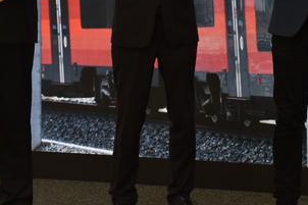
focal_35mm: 191
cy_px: -31
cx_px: 204
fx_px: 1633
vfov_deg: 7.1
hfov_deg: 10.8
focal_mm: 48
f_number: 7.1
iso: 800
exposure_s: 1/160
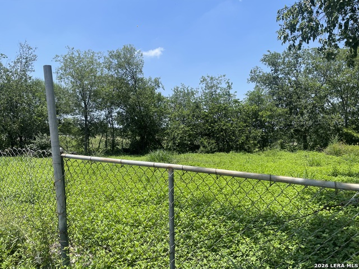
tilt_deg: +0.4
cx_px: 180
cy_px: 134
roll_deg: -1.6
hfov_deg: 69.4
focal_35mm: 25
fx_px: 259
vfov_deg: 54.9
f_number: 1.6
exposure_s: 1/2288
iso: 32
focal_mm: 5.1
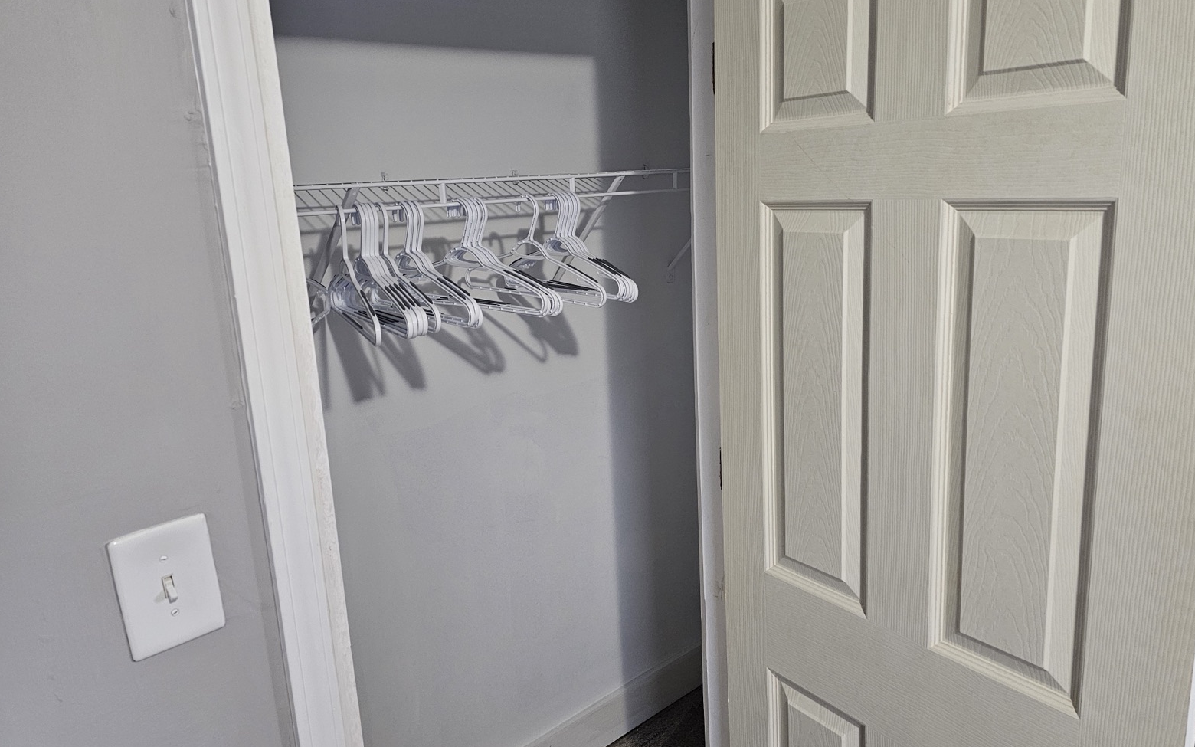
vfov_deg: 49.2
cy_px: 340
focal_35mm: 25
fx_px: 814
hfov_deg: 72.5
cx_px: 606
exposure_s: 1/30
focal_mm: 6.3
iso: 500
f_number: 1.7
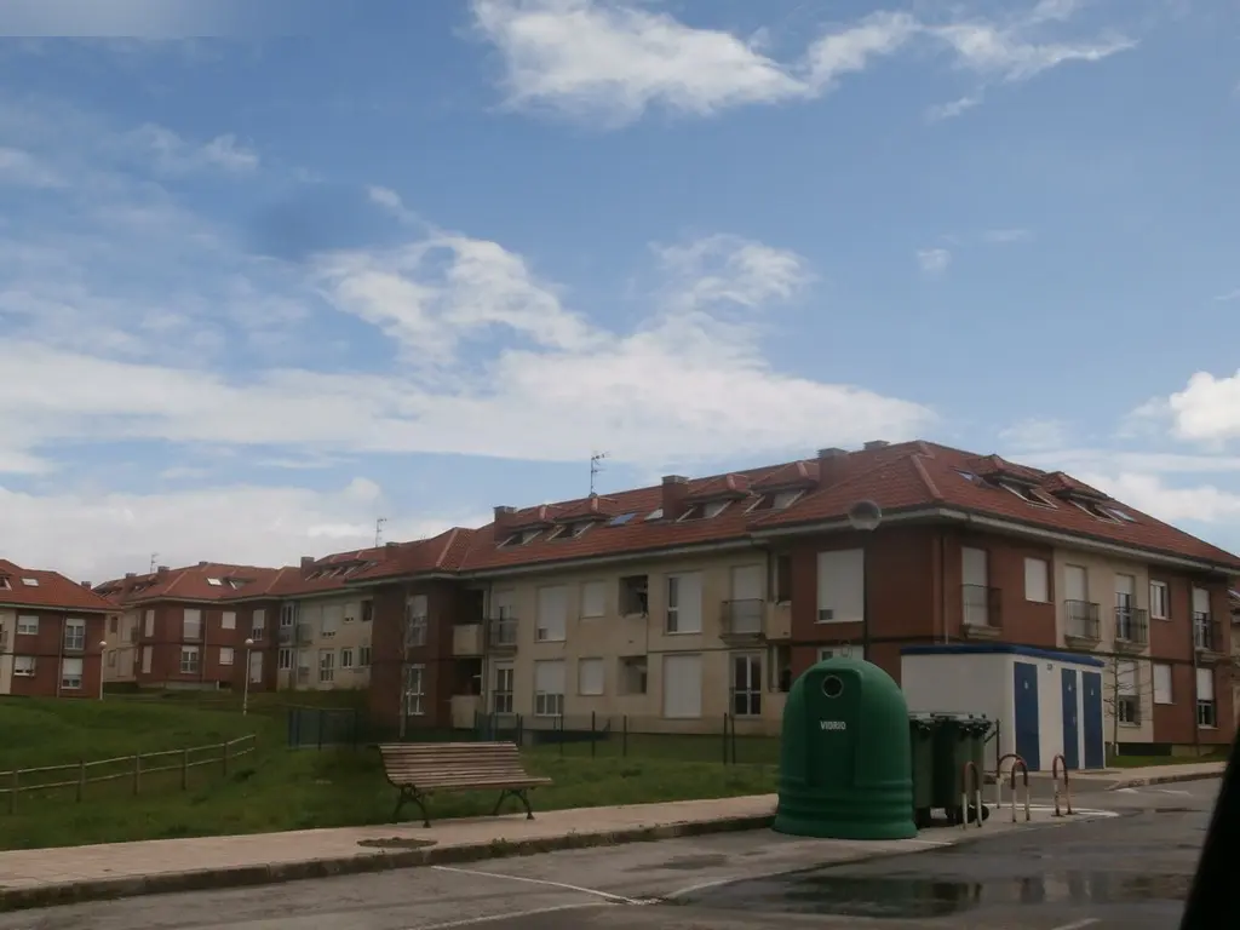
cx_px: 620
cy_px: 465
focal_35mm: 38
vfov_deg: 37.7
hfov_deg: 49.0
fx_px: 1361
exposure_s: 1/1250
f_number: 3.9
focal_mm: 6.67
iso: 100
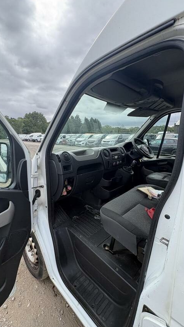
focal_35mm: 16
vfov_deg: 99.4
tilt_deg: -4.5
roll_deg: +1.1
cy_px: 161
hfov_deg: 66.5
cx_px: 76
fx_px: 139
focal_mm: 2.22
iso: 40
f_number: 2.2
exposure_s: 1/453
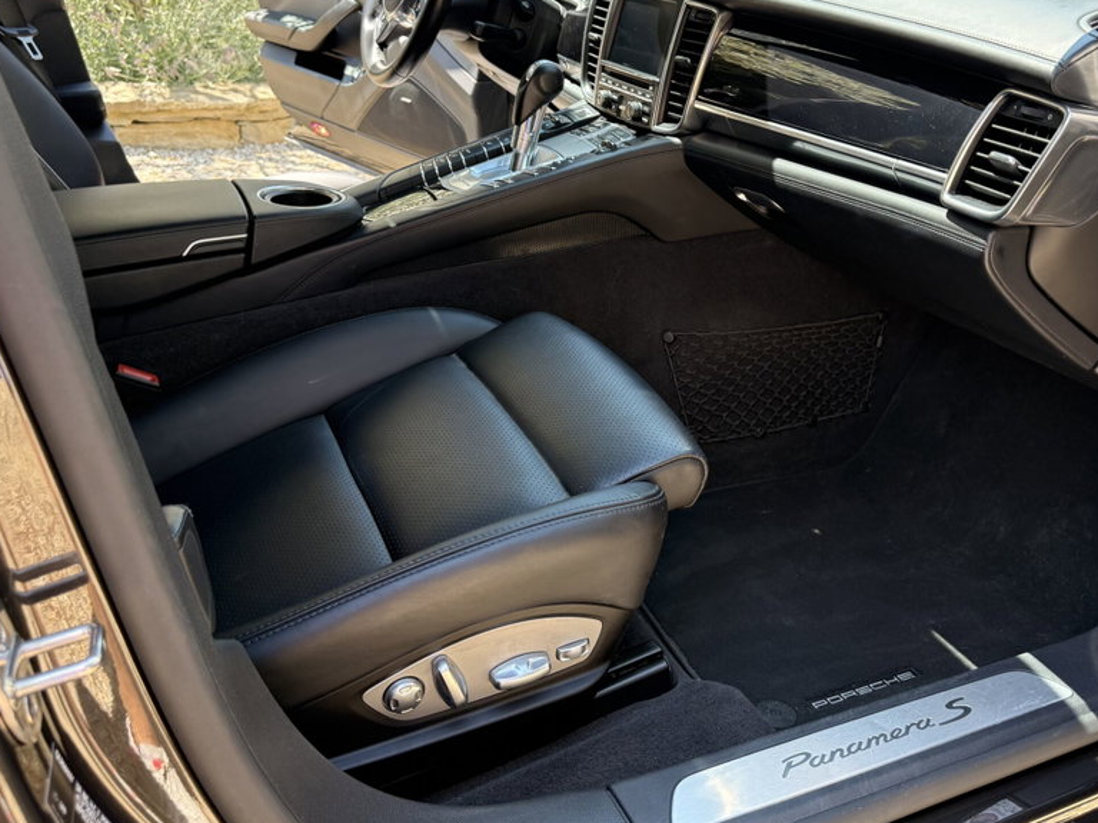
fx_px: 1015
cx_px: 648
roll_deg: -5.5
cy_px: 311
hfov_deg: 56.5
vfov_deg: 43.8
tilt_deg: -20.3
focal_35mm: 32
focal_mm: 6.76
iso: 125
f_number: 1.78
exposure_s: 1/243
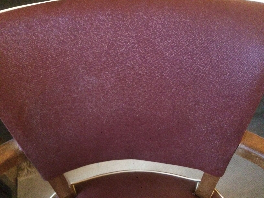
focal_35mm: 29
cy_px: 99
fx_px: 221
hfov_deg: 61.7
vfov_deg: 48.2
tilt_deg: -47.5
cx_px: 132
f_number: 2.2
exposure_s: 1/17
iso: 800
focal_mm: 4.15
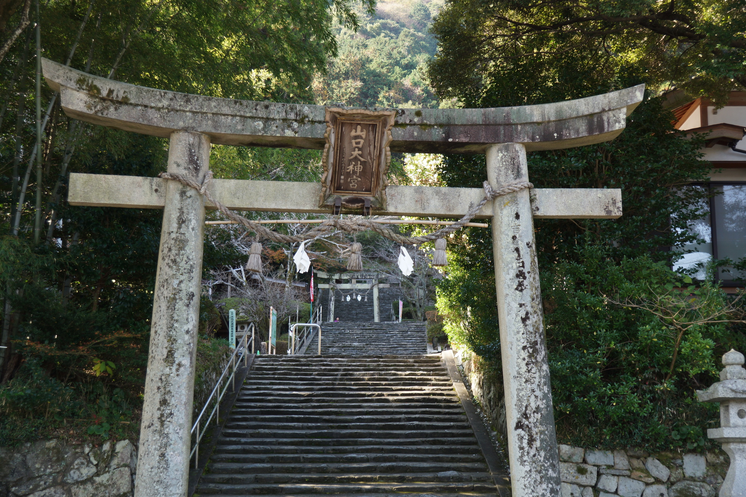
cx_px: 373
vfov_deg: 25.7
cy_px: 248
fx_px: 1088
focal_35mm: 52
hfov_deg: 37.9
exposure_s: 1/60
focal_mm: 35
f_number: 5
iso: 100
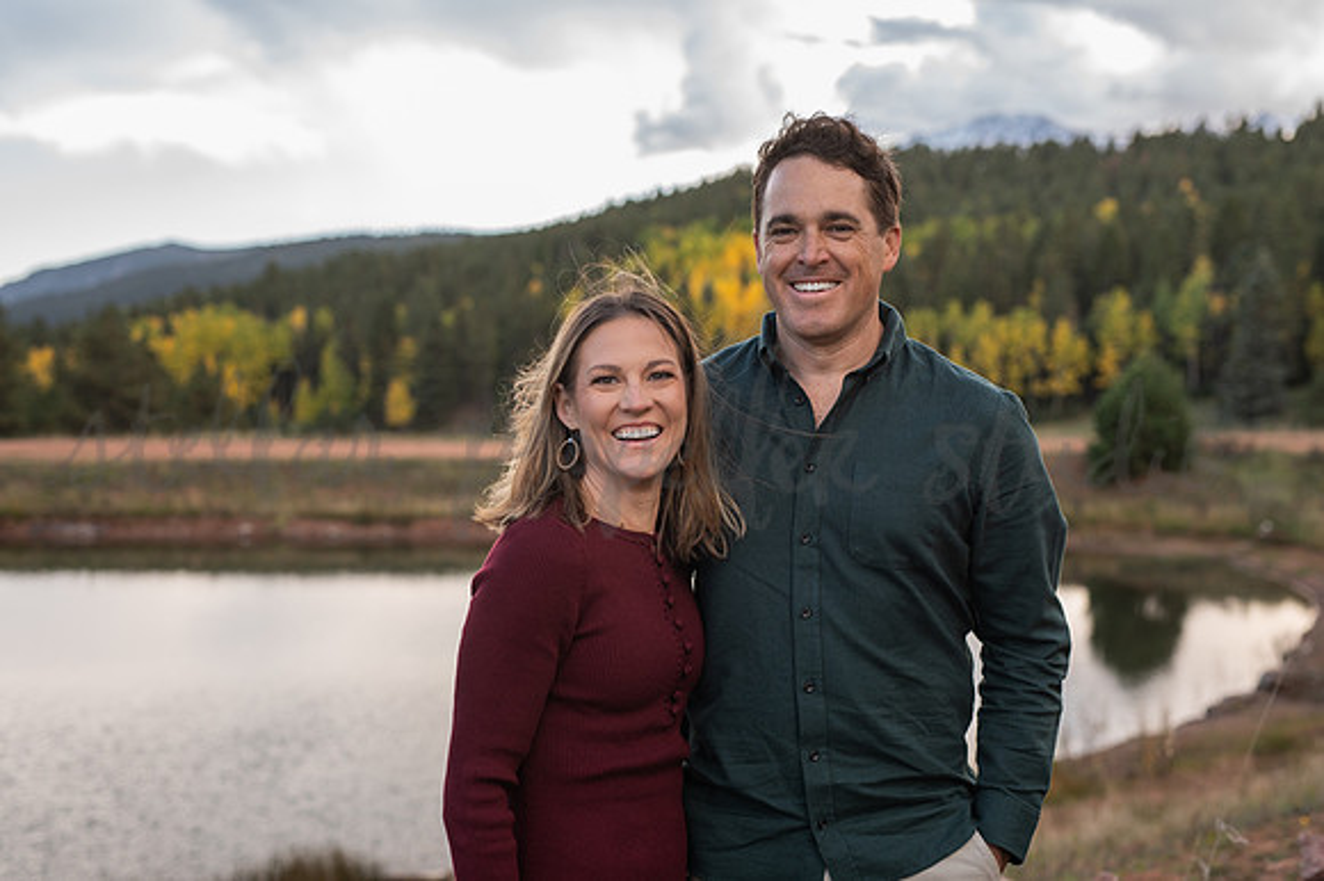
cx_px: 662
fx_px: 1838
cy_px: 440
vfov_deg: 27.0
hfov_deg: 39.6
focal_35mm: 50
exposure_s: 1/320
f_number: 3.5
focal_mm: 50
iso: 250
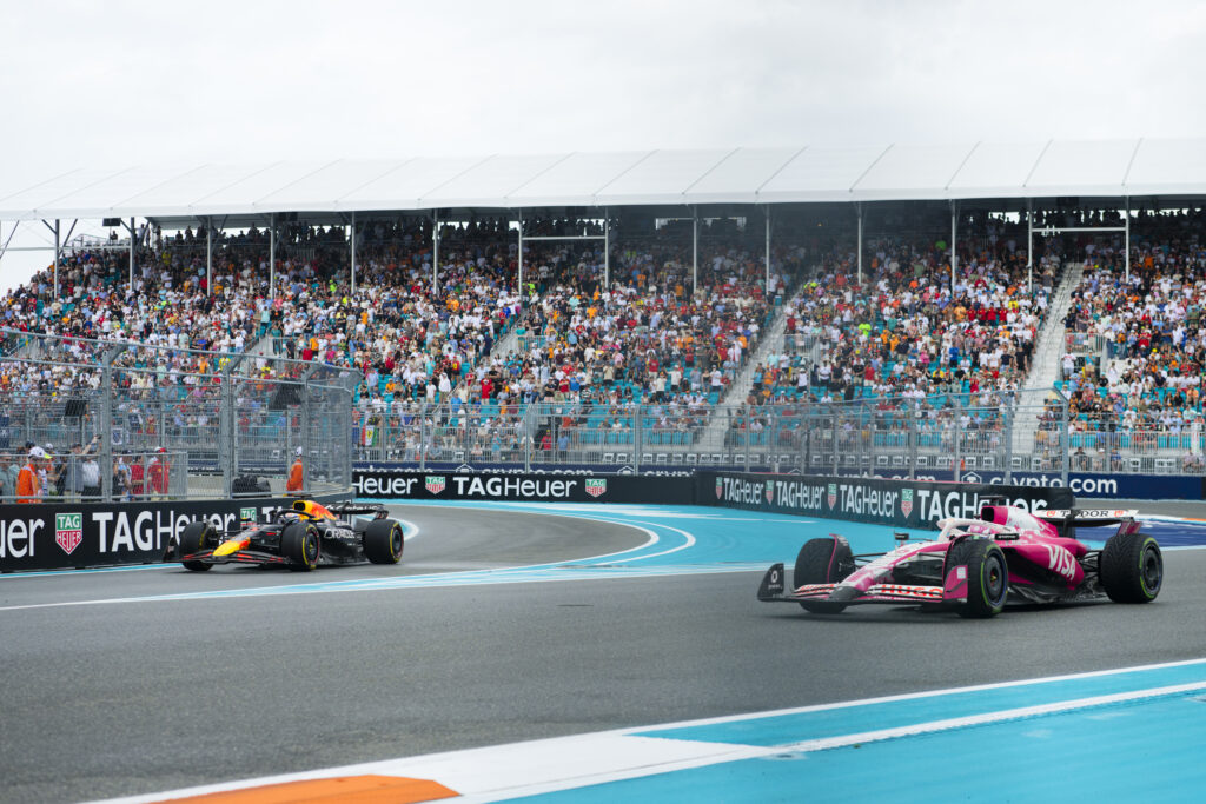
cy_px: 402
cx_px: 603
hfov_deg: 28.8
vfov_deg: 19.5
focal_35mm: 70
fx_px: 2345
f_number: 4
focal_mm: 70
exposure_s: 1/2000
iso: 400
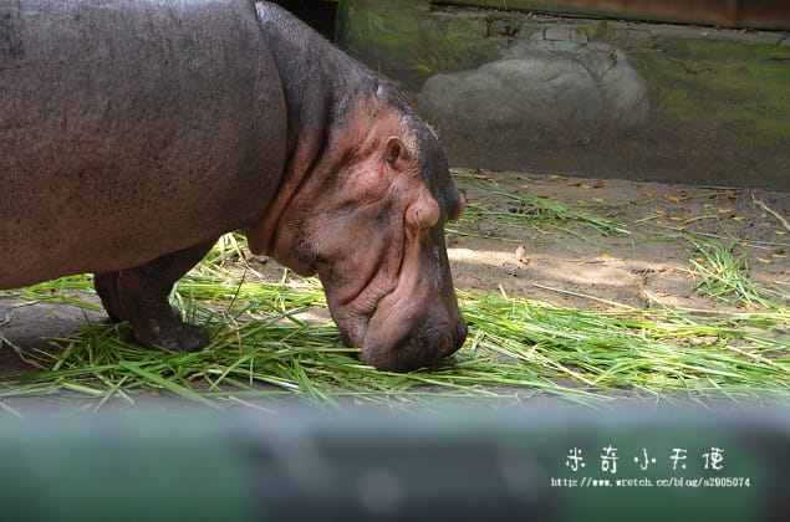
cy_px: 261
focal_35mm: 105
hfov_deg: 19.5
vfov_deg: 13.0
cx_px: 395
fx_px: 2298
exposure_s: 1/100
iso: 800
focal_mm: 70
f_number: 5.3
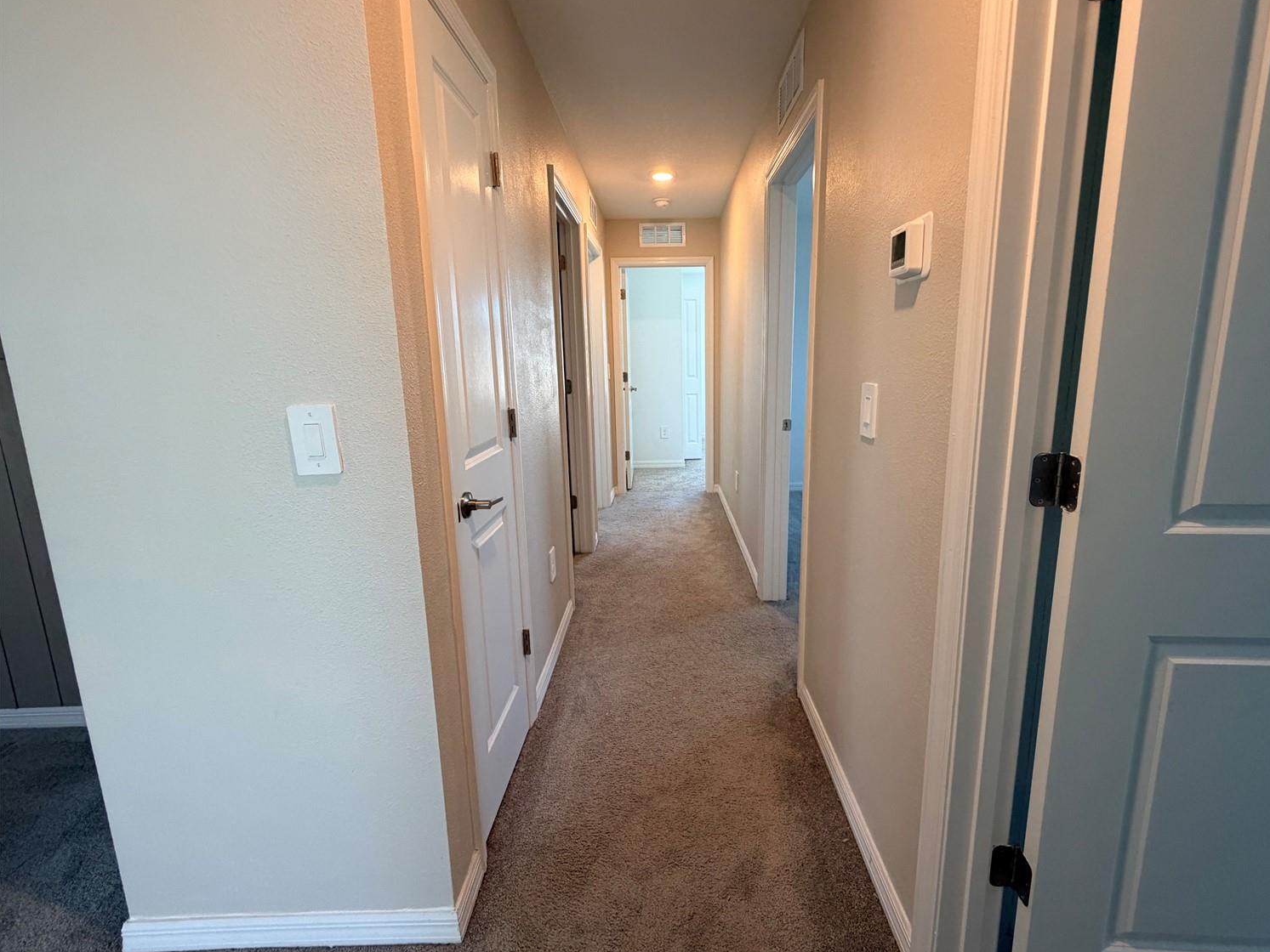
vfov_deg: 81.7
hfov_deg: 98.0
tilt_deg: -8.9
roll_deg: +1.8
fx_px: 550
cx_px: 679
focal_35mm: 15
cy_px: 450
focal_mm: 2.22
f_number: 2.2
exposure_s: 1/120
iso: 250
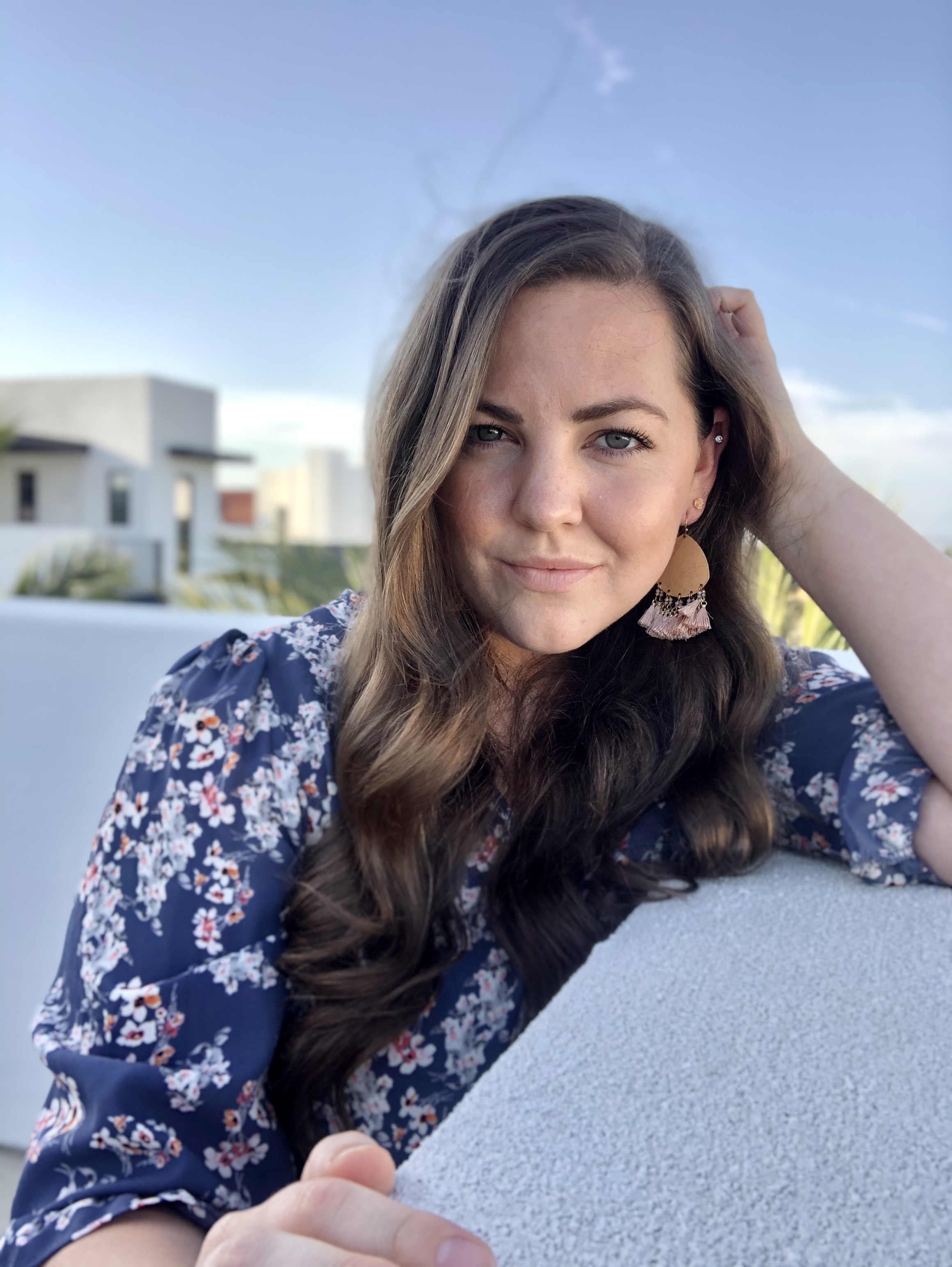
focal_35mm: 32
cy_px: 634
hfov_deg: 44.2
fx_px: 1172
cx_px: 476
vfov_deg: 56.8
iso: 20
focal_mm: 2.87
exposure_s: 1/149
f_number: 2.2
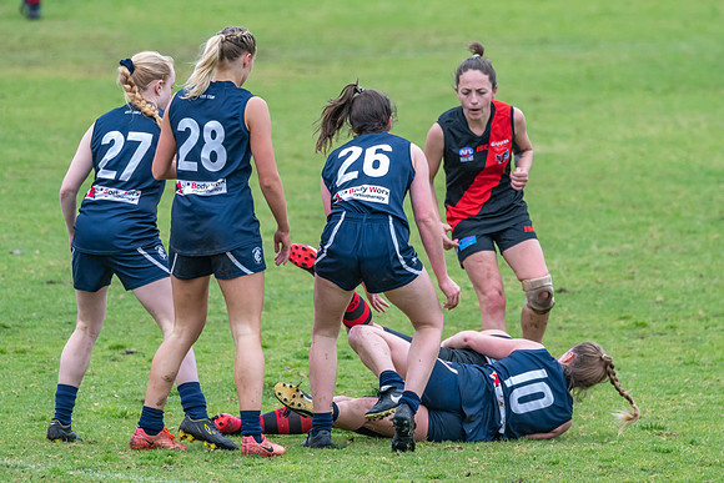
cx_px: 359
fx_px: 13601
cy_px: 224
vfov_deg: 2.0
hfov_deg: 3.0
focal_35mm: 676
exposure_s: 1/1000
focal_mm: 420
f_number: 7.1
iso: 1250
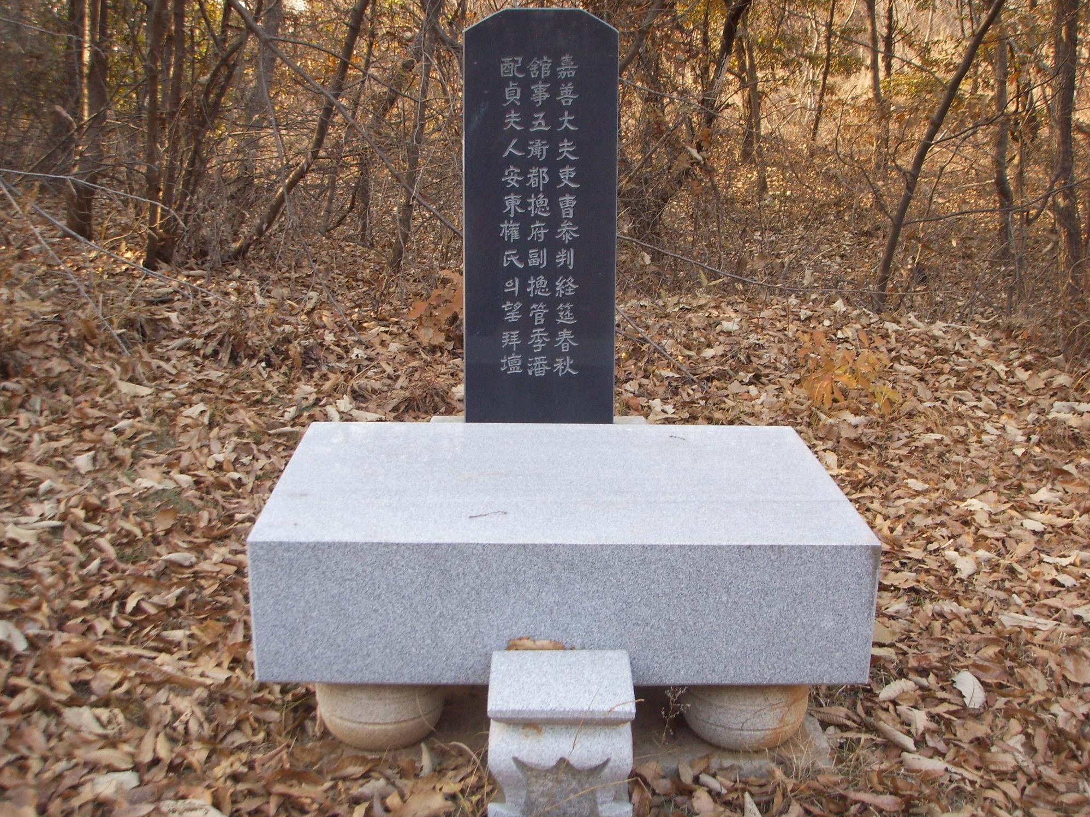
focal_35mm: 40
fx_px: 1260
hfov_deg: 46.8
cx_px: 551
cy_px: 408
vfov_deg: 36.0
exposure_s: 1/90
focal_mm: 6.6
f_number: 3.5
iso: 100
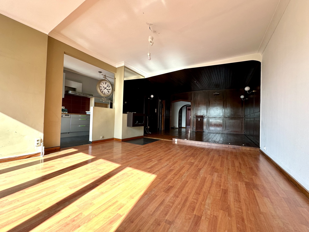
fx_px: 125
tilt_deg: +3.8
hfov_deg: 102.1
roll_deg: -2.4
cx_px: 154
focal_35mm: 14
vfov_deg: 85.7
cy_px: 116
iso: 80
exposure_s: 1/99
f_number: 2.2
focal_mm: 2.22
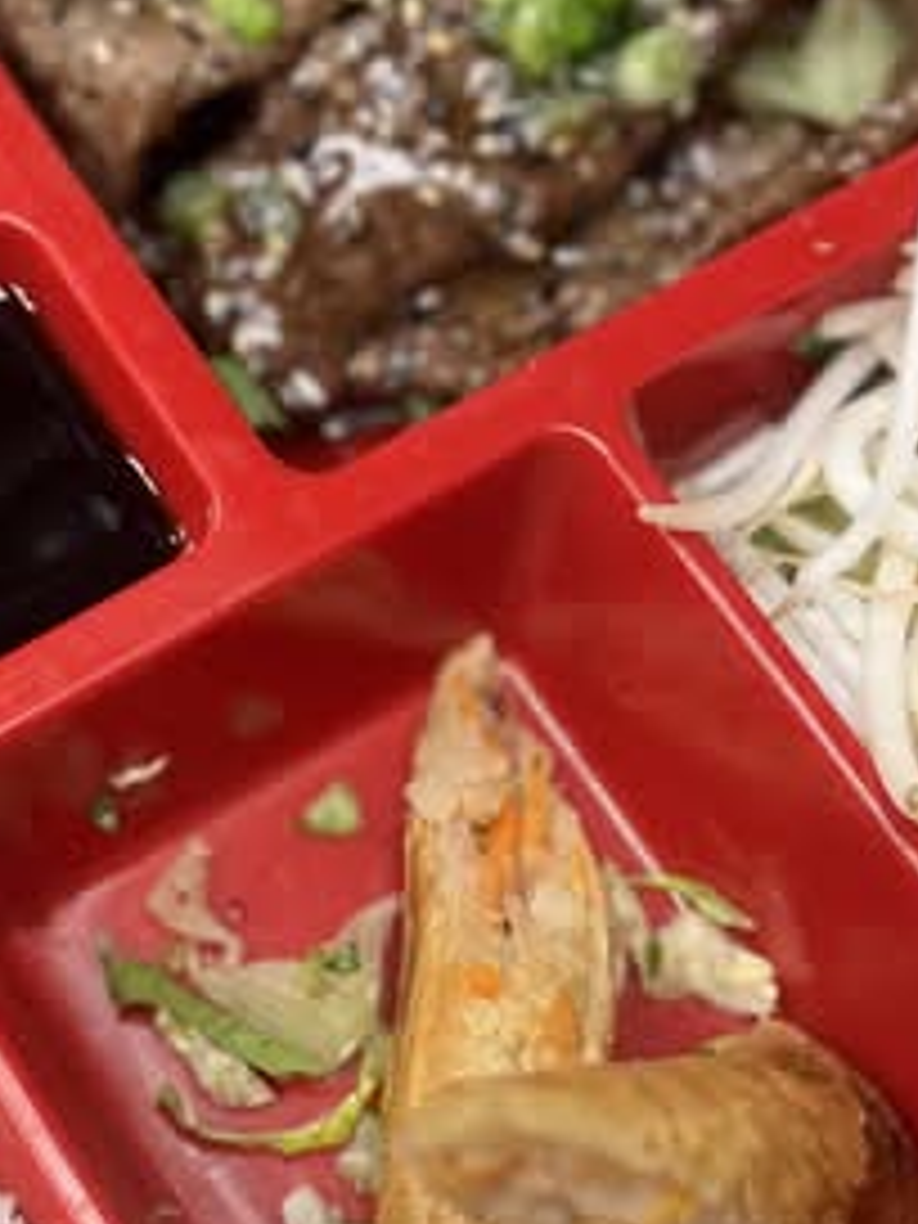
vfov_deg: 27.6
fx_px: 2475
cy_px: 812
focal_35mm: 70
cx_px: 153
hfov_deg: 20.7
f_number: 1.5
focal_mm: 5.7
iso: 125
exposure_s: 1/120
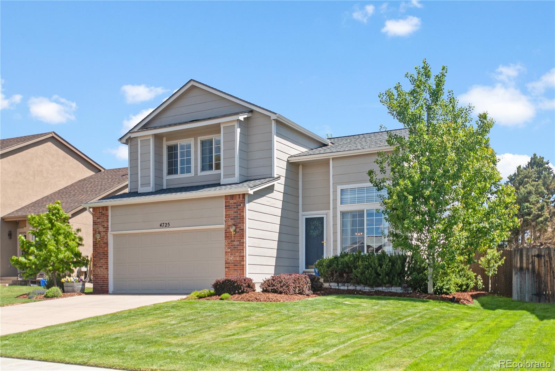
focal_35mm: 36
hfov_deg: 53.1
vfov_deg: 36.9
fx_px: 555
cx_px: 278
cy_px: 186
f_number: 4.5
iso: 200
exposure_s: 1/200
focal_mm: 24
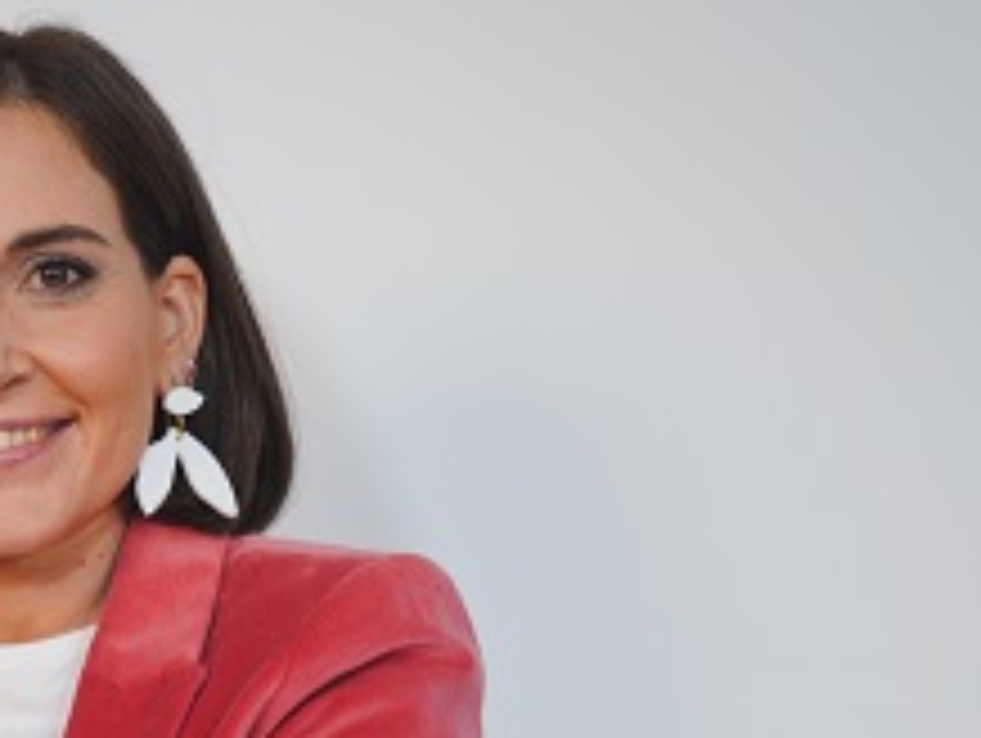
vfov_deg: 9.4
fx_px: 4454
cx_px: 4
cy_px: 747
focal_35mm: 157
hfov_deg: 12.4
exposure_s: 1/100
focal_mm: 59
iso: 320
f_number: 2.8
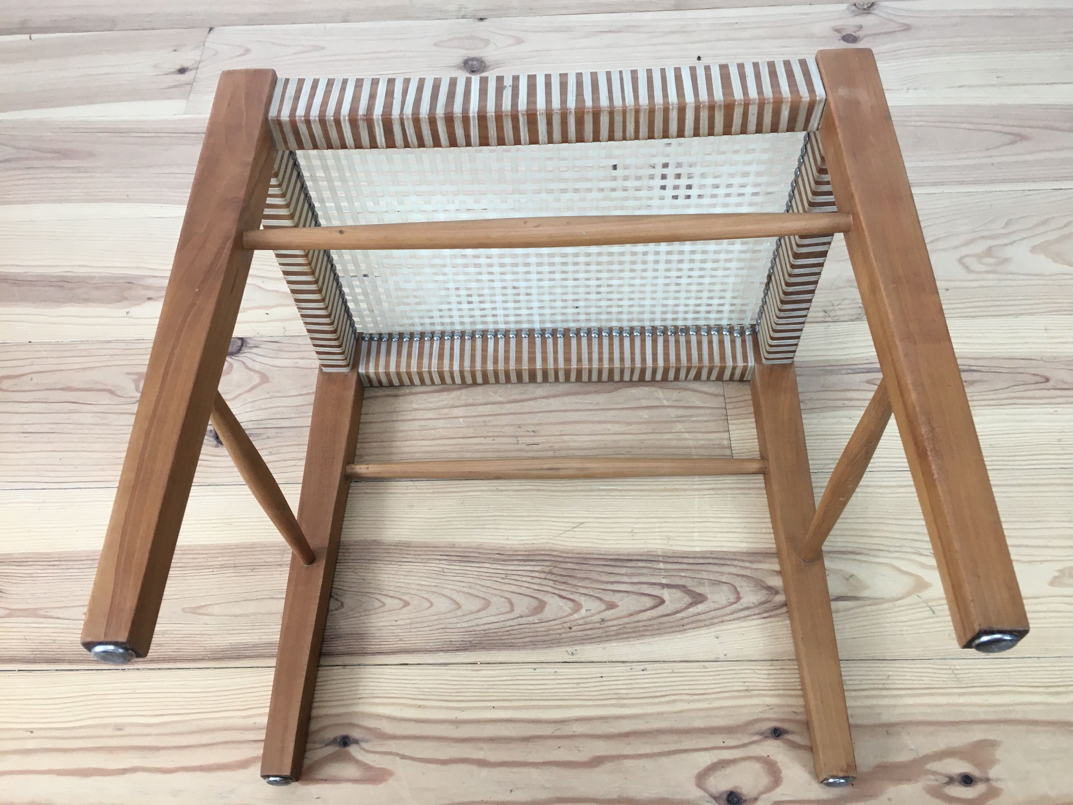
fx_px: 899
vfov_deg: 48.2
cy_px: 402
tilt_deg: -58.2
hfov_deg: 61.7
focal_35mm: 29
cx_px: 536
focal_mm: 4.15
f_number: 2.2
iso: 40
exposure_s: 1/33
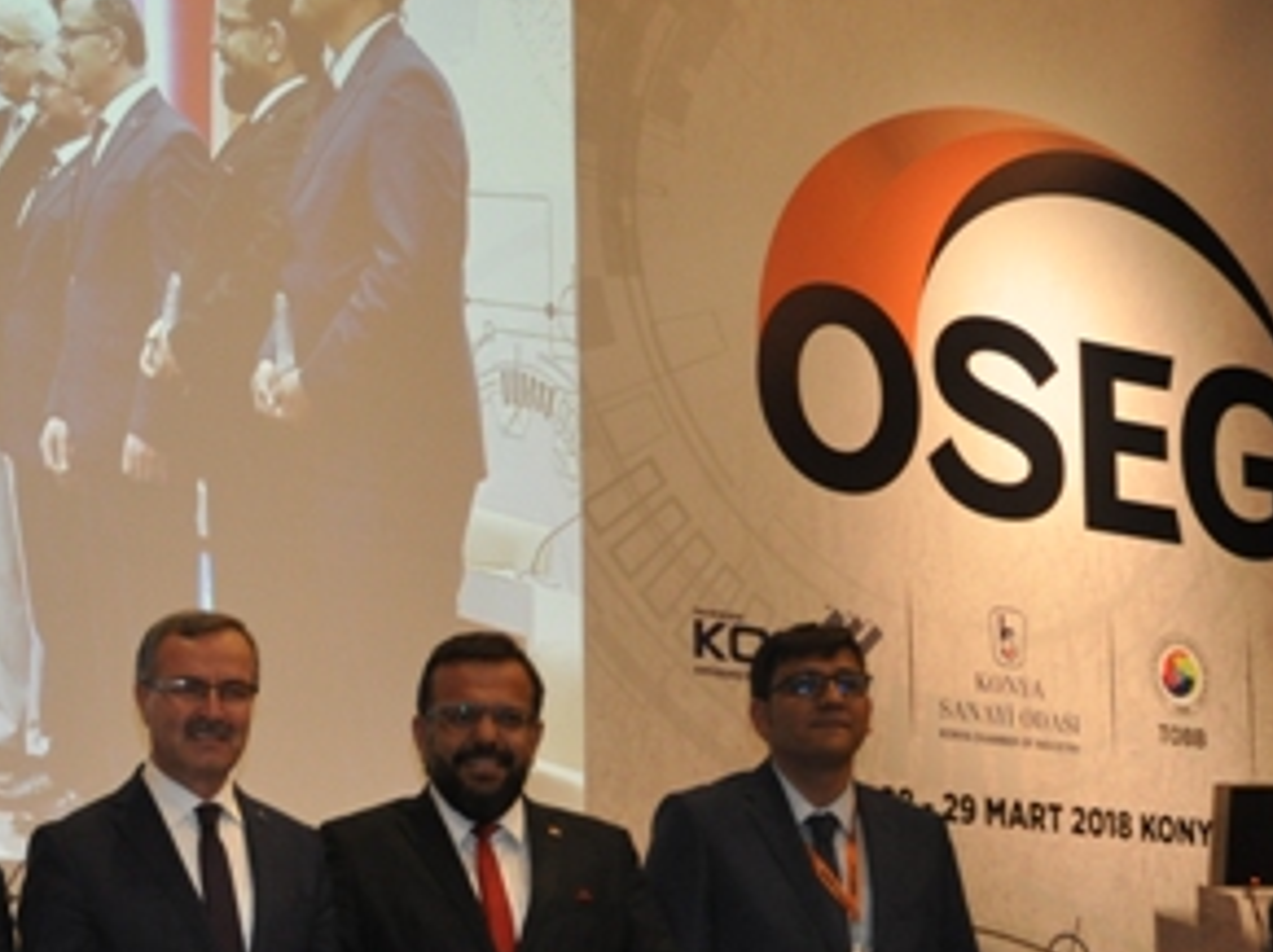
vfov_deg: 20.4
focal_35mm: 70
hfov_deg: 26.2
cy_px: 915
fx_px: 2572
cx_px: -40
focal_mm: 22
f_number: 3.5
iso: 800
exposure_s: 1/60
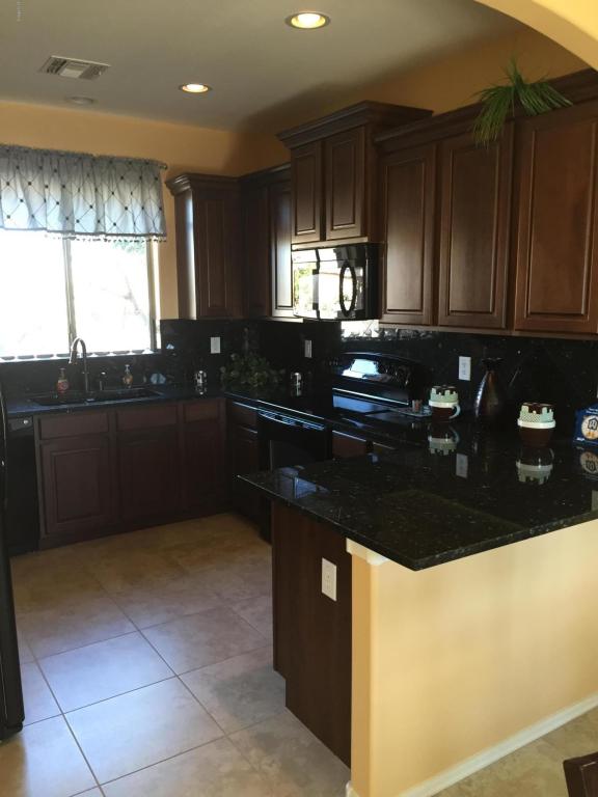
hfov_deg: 48.2
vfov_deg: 61.7
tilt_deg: -8.3
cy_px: 398
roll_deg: +0.5
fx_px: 668
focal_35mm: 29
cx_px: 299
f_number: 2.2
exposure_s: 1/30
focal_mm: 4.15
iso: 80
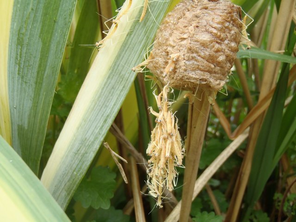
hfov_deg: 50.1
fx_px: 316
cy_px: 111
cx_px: 148
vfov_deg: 38.7
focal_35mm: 37
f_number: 4.7
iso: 160
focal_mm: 6.64
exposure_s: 1/40
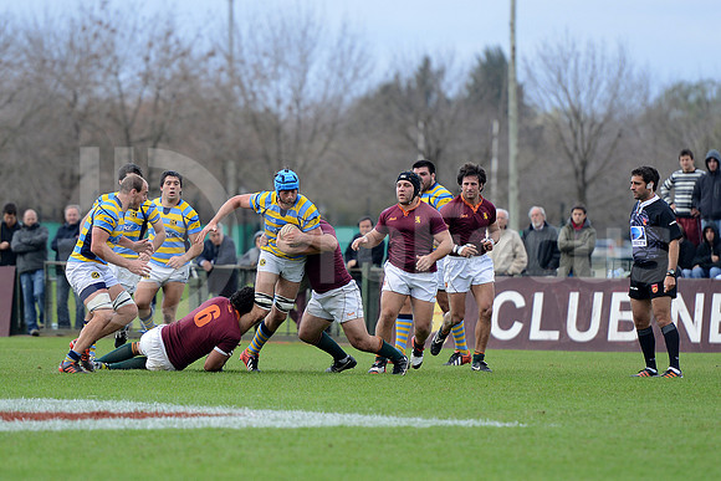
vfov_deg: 6.9
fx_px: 4006
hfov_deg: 10.3
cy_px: 240
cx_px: 360
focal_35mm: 200
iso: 320
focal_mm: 200
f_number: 2.8
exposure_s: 1/500
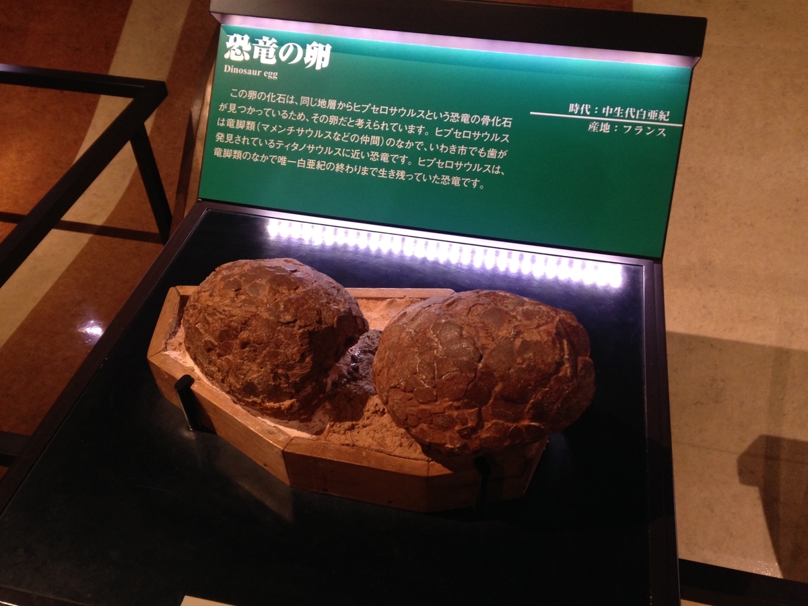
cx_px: 404
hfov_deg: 55.4
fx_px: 770
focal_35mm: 33
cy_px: 303
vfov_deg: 42.9
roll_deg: -1.1
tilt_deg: -44.9
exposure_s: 1/20
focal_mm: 4.12
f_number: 2.4
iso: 125
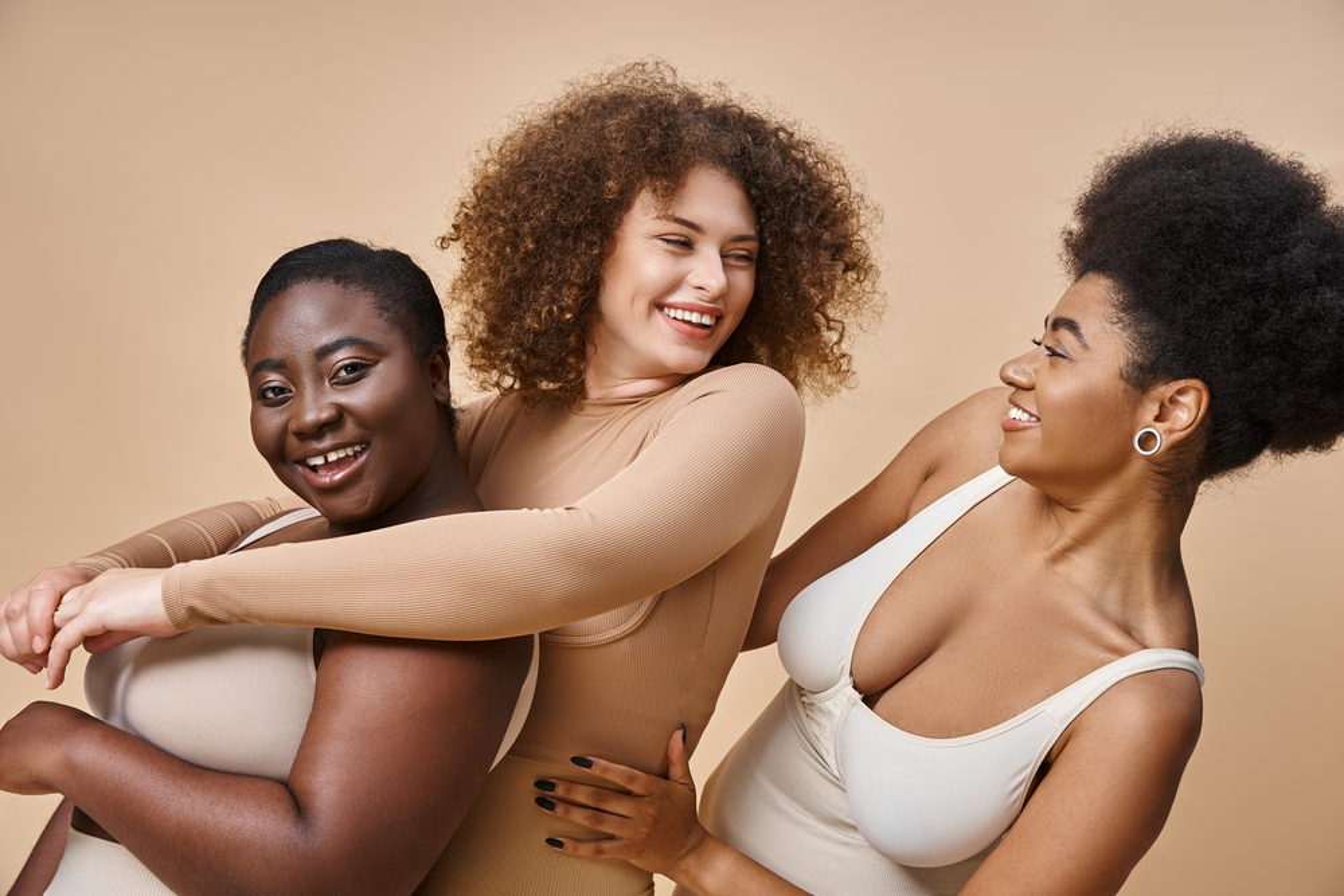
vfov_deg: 27.0
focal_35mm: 50
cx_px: 672
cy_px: 448
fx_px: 1867
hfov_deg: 39.6
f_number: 6.3
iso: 125
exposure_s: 1/160
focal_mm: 50
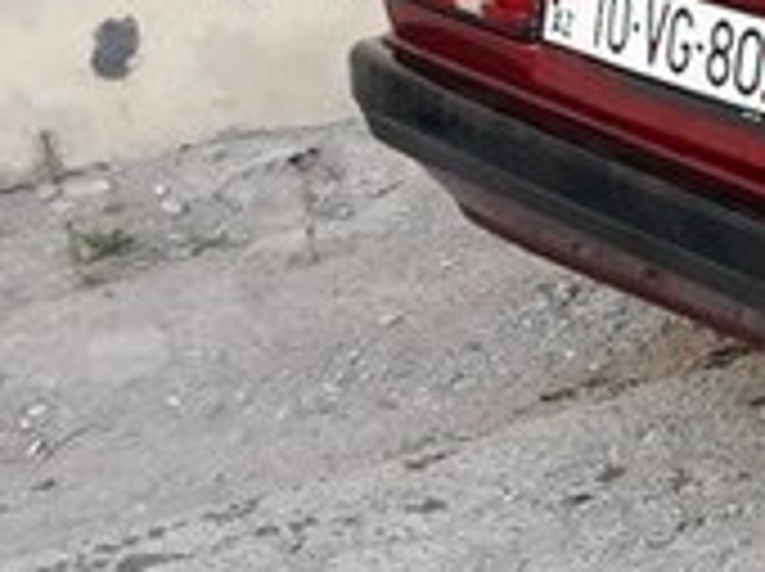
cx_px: 1444
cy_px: 196
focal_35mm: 105
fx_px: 2317
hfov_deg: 15.6
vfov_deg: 14.0
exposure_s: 1/100
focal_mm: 3.71
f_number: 1.7
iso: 64
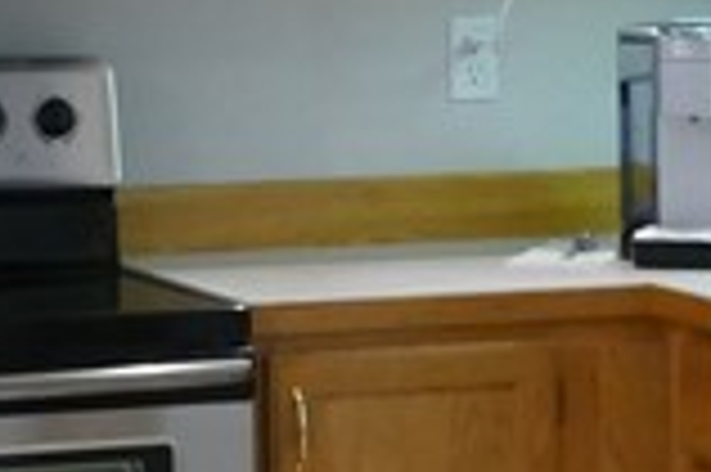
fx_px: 5011
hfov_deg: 8.1
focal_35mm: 254
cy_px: 175
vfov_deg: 5.4
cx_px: 616
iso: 1250
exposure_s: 1/80
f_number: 3.1
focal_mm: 13.43
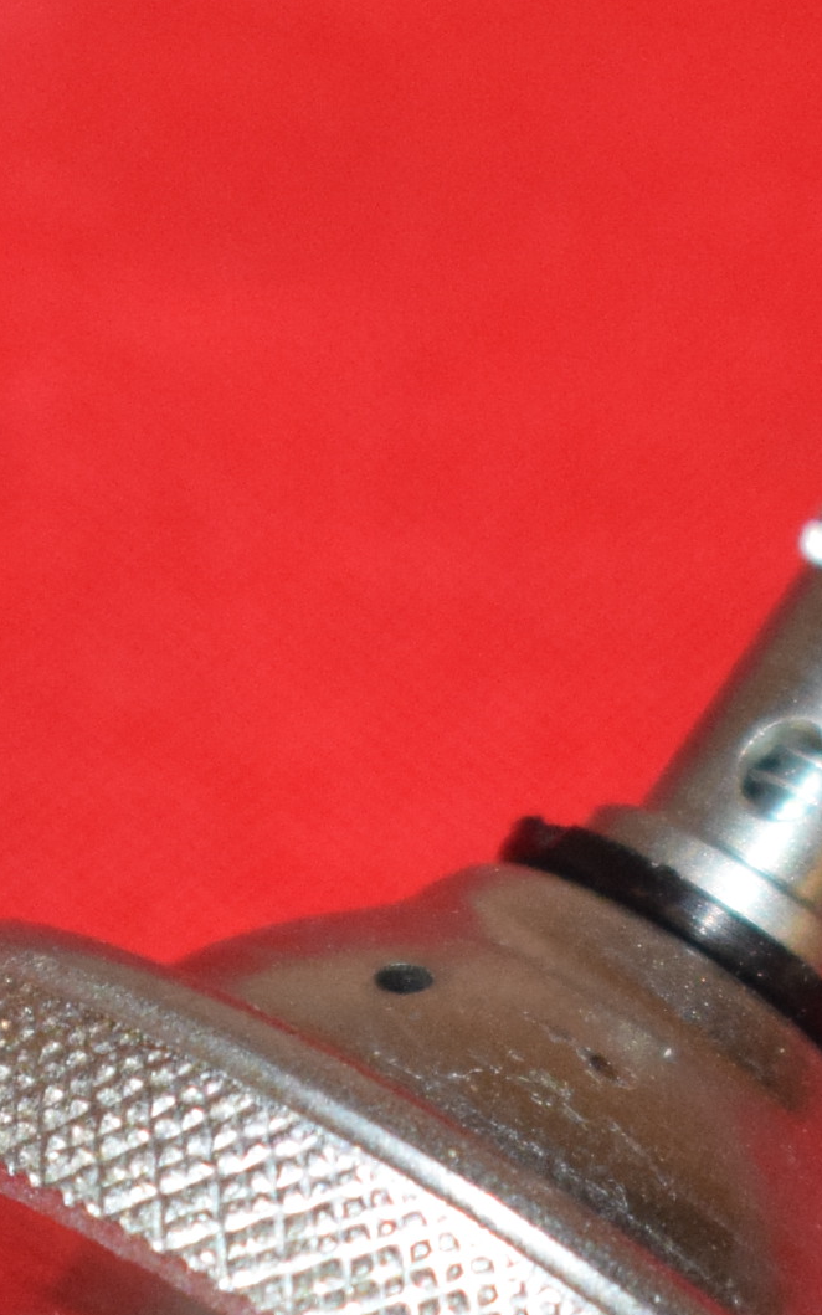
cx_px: 281
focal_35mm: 357
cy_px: 1656
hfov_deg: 3.7
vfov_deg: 5.8
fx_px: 12800
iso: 1250
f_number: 5.6
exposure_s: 1/200
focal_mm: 55
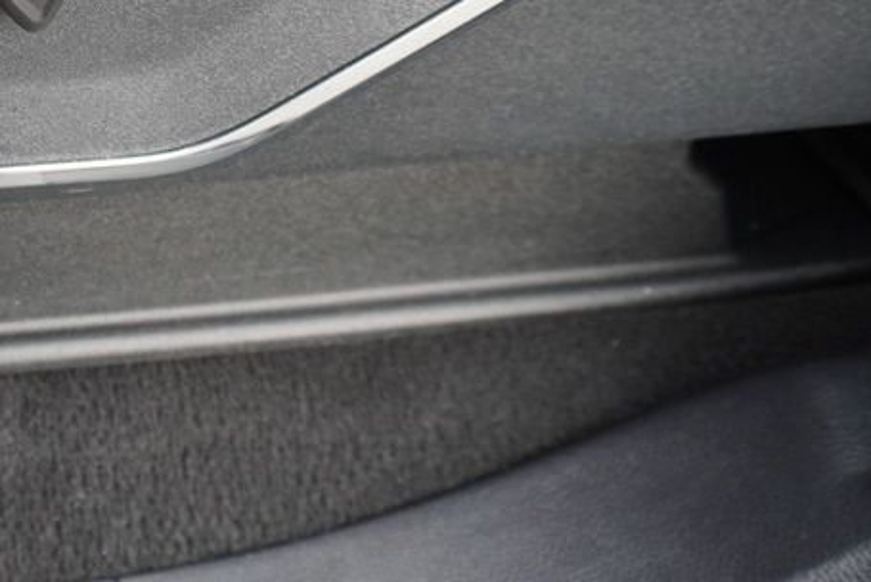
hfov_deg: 32.8
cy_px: -19
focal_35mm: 54
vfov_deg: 23.9
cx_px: -61
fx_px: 1307
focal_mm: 16
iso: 320
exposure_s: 1/60
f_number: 4
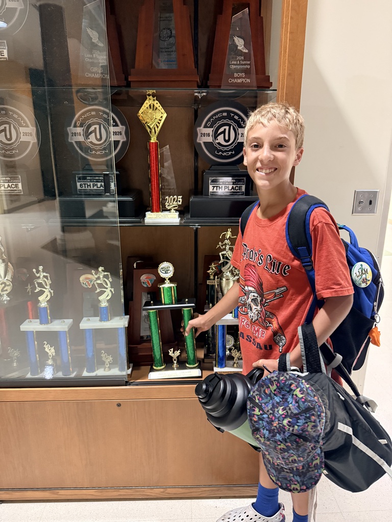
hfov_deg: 56.8
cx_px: 196
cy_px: 261
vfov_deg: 71.6
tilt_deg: -16.4
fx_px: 362
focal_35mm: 24
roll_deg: -0.2
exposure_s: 1/30
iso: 800
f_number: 1.78
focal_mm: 6.76
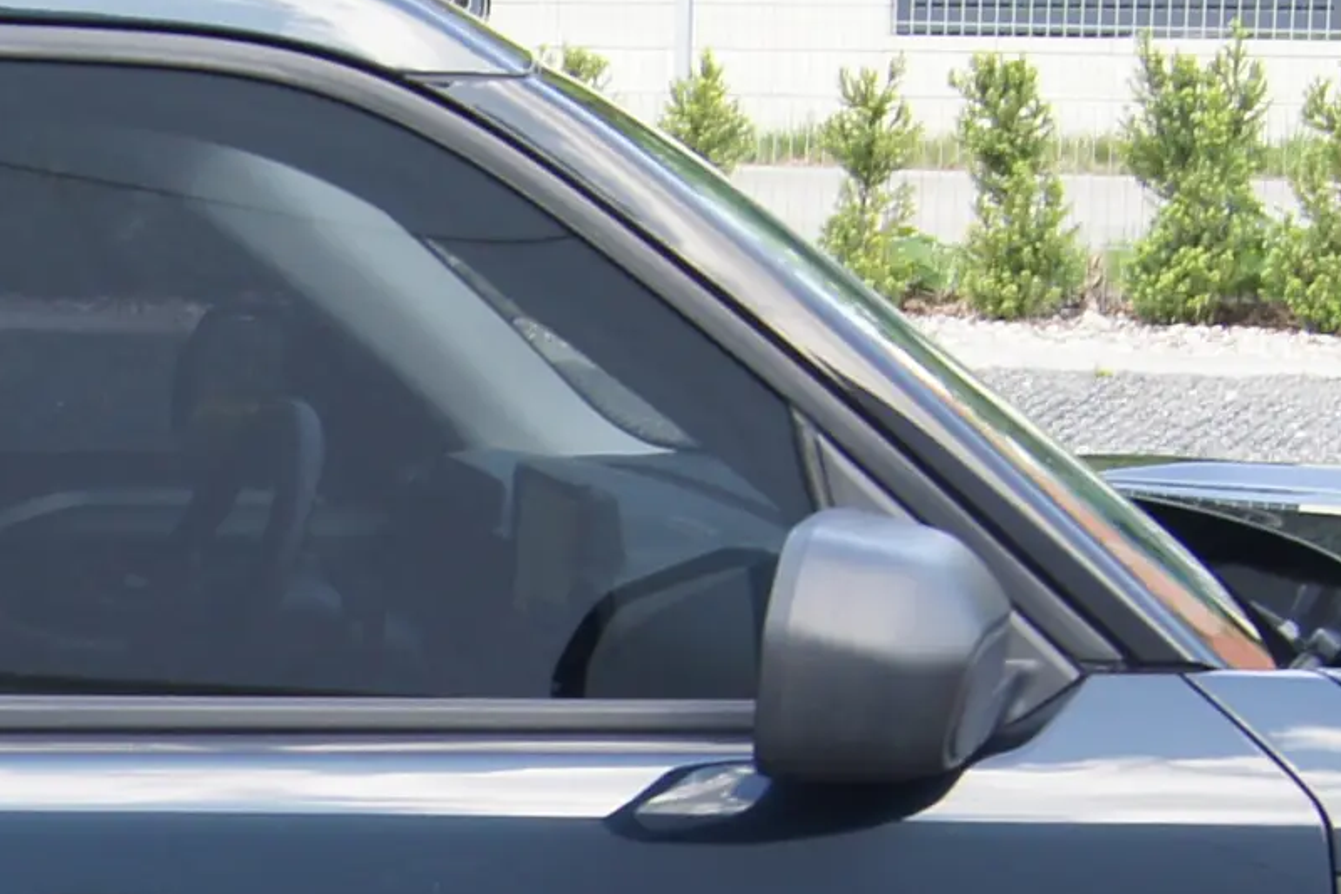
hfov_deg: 13.9
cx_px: -248
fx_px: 5363
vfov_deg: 9.4
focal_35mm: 144
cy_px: 1097
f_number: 4.5
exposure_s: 1/80
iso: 100
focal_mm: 20
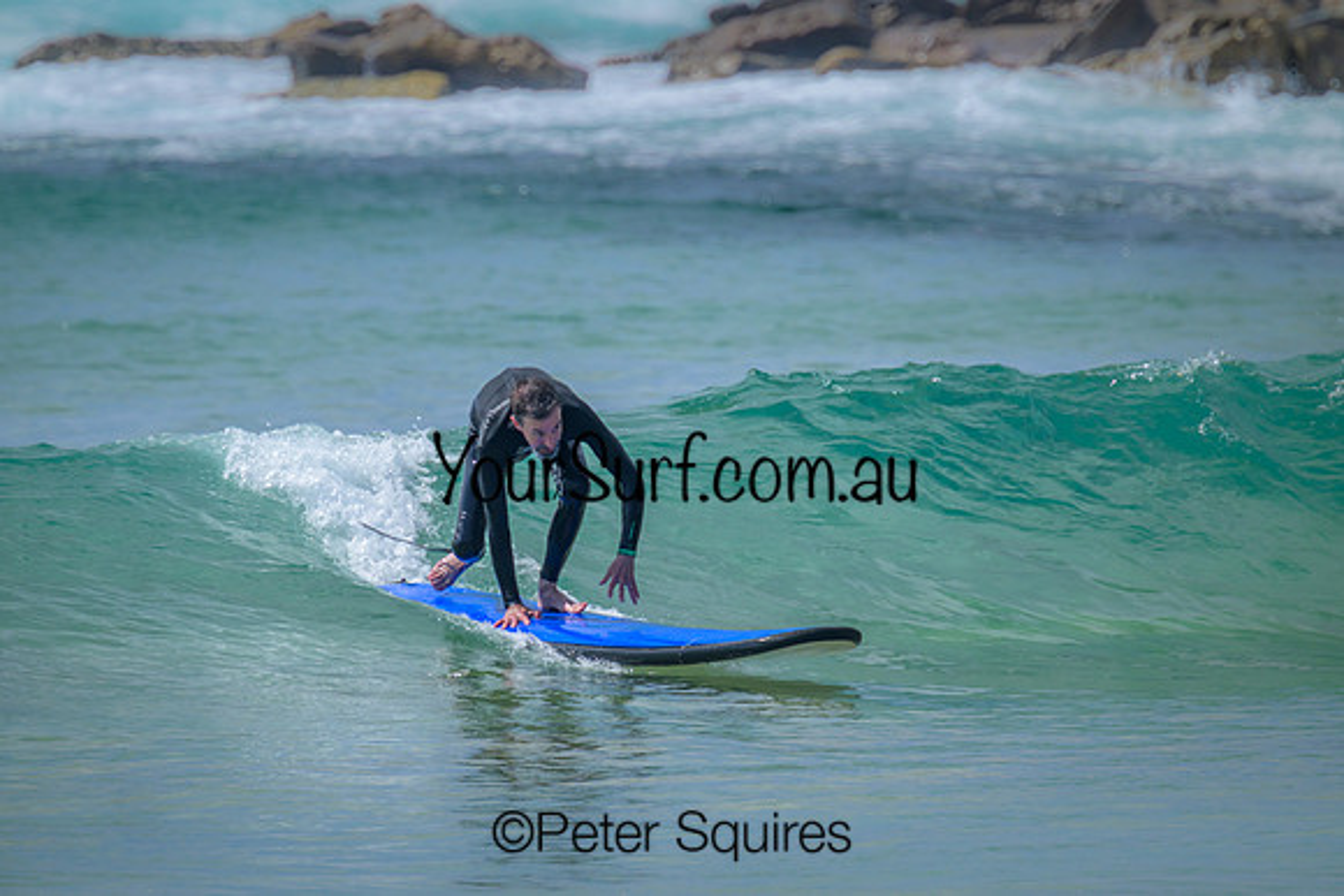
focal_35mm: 800
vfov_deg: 1.7
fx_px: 29872
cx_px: 672
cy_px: 448
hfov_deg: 2.6
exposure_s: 1/2000
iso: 720
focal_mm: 800
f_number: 11
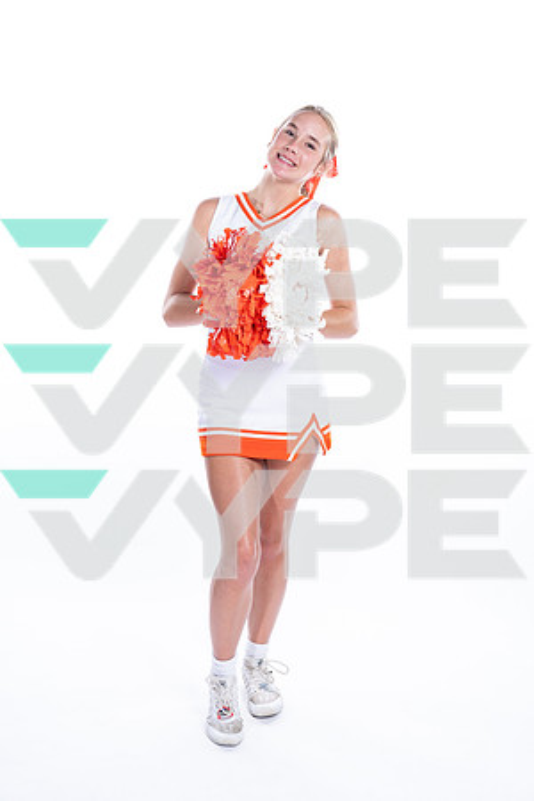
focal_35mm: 51
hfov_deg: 26.5
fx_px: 1135
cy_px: 400
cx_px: 267
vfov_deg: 38.9
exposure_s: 1/250
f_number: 5.6
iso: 400
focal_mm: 51
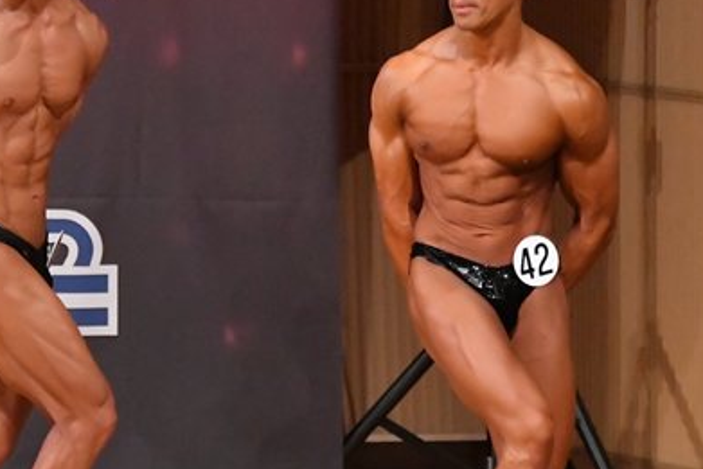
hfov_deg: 3.5
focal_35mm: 594
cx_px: 67
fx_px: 11603
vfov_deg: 2.3
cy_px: 250
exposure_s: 1/400
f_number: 5.6
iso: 11400
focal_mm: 200
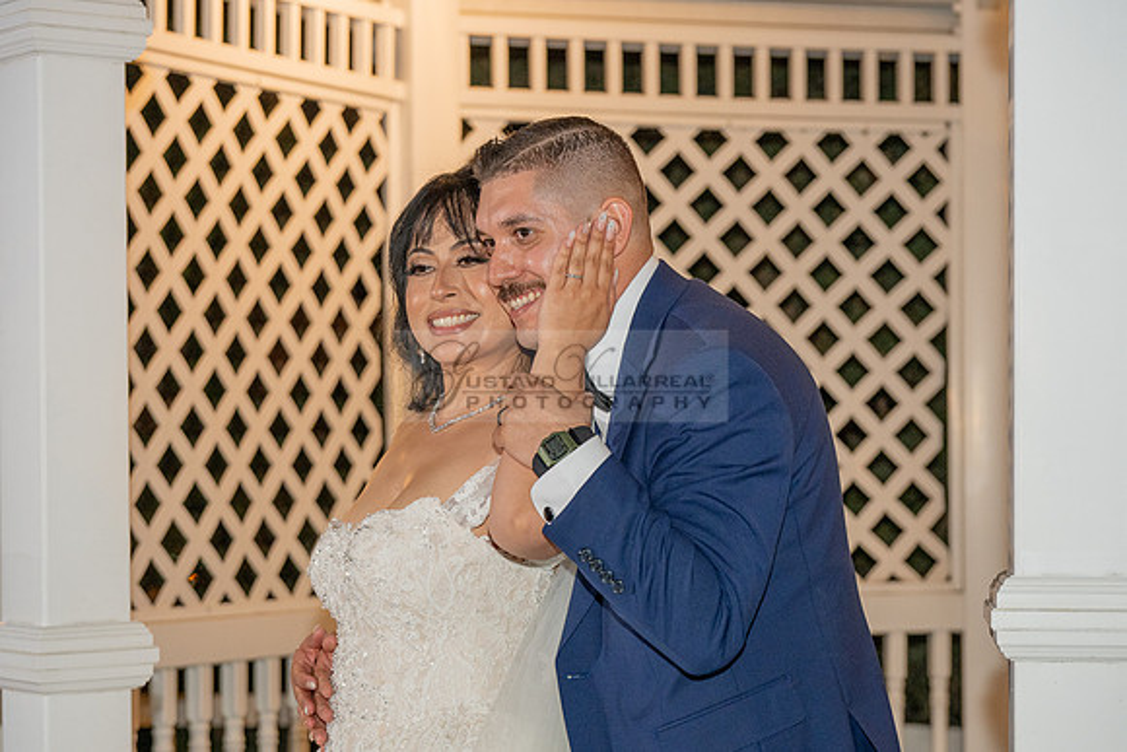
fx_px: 2541
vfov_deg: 16.8
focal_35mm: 81
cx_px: 550
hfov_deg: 25.0
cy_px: 383
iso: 1600
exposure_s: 1/200
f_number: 4
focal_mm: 70
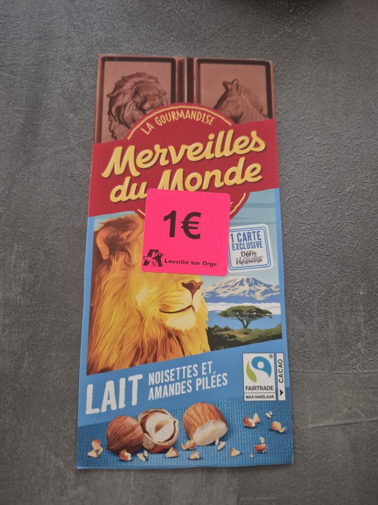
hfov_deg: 58.9
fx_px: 335
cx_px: 189
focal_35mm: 23
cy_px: 252
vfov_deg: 73.9
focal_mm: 5.4
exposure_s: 1/60
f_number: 1.8
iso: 800
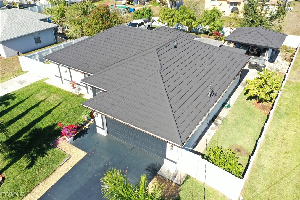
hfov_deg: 65.5
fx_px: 233
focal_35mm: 28
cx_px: 150
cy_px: 100
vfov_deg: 46.4
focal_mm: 10.26
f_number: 5
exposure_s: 1/320
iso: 100
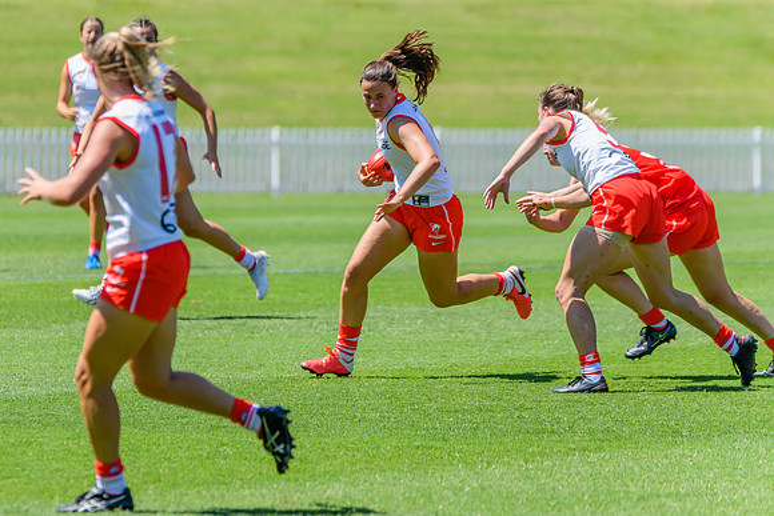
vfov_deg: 3.1
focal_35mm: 443
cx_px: 300
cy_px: 231
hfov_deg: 4.7
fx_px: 9516
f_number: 7.1
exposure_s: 1/2000
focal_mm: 350
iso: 800
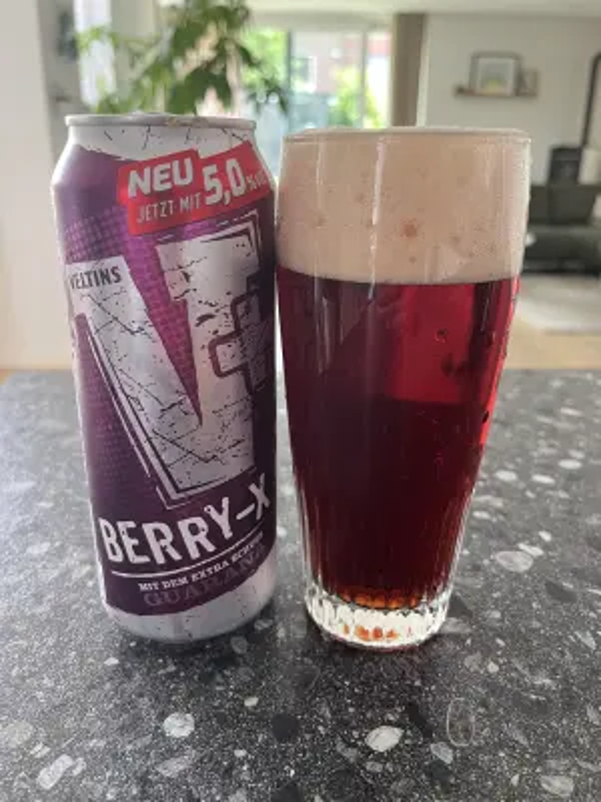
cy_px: 401
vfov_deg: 67.3
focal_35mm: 26
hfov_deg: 53.1
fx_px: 602
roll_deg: +1.1
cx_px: 300
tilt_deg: -21.6
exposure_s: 1/77
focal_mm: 5.1
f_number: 1.6
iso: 125
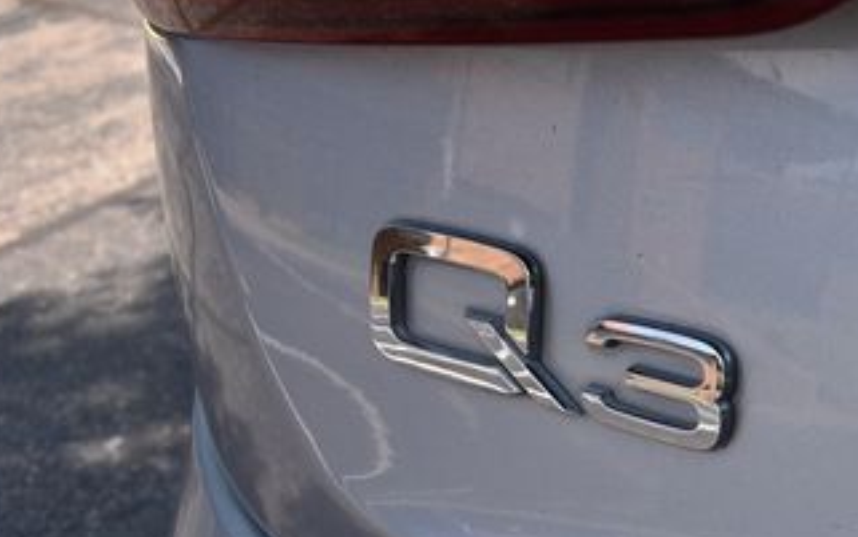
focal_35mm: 61
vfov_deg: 21.3
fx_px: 1427
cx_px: 815
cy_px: 311
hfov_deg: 31.5
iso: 200
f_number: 7.1
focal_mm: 20
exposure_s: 1/250
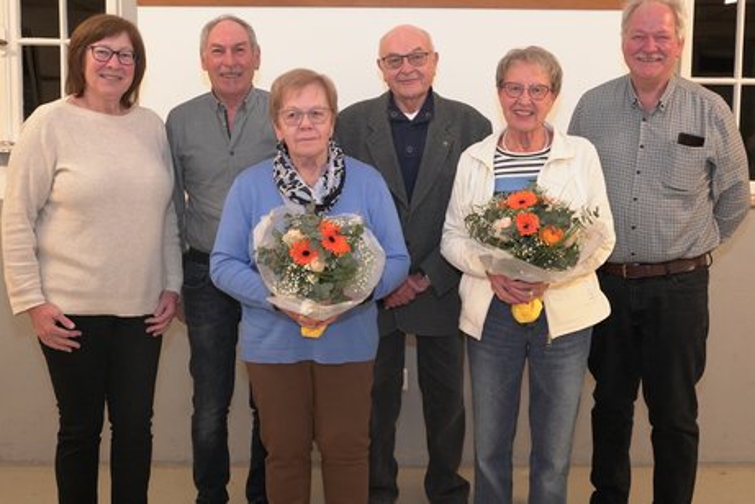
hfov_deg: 57.9
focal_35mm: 32
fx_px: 682
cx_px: 378
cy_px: 252
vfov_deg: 40.6
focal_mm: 32.5
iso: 6400
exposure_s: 1/160
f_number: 5.6
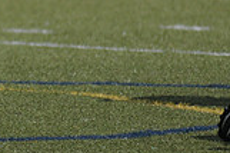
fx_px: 6886
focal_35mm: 1079
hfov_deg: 1.9
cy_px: -79
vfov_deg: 1.3
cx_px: -143
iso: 500
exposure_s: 1/6400
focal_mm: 200
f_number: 4
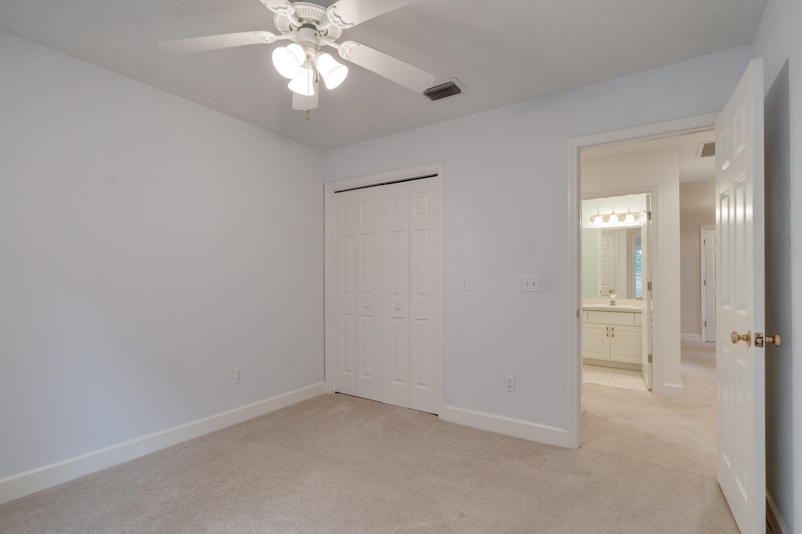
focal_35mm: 17
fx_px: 379
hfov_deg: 93.3
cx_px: 401
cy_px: 267
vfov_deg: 70.4
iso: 100
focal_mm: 17
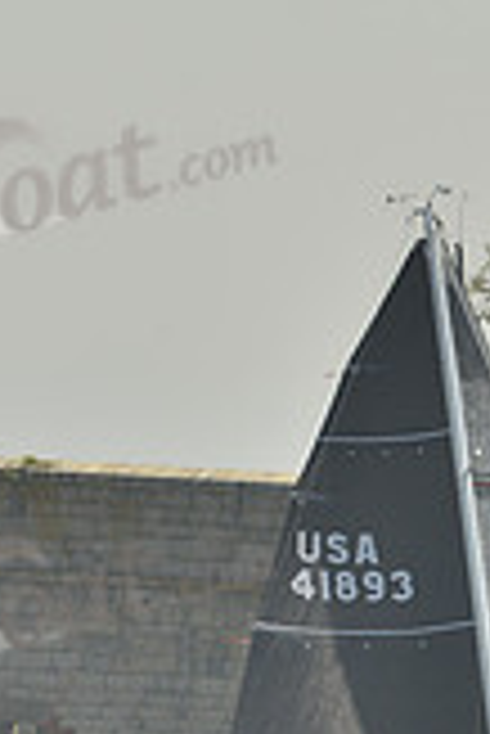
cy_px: 802
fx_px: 28948
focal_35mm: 1421
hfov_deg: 1.0
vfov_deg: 1.4
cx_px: 510
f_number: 9
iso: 280
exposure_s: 1/1000
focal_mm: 400
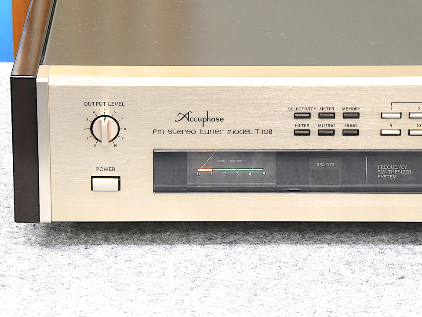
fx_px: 2255
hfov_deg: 10.7
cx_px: 211
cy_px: 158
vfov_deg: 8.0
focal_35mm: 185
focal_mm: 33.2
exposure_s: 1/2
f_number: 5.6
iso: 200
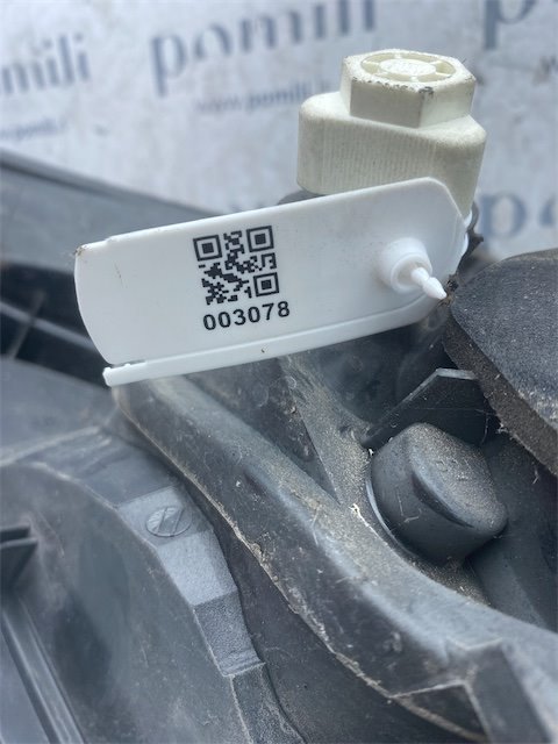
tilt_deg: -26.1
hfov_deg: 53.1
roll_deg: -4.7
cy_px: 372
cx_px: 279
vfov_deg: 67.3
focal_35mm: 26
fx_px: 559
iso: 32
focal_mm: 4.25
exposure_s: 1/350
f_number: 1.8
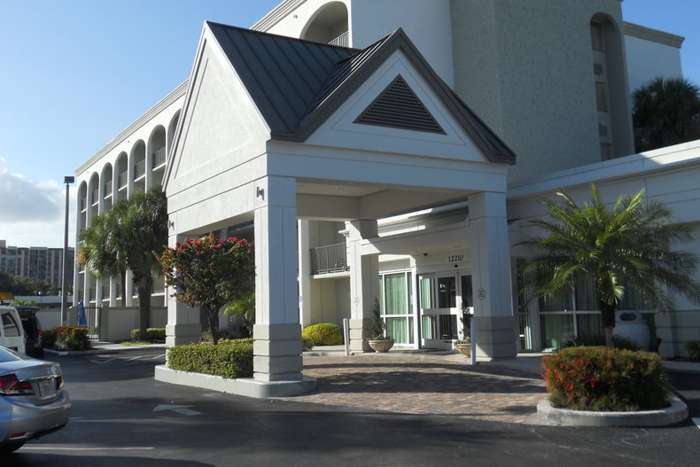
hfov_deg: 48.4
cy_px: 202
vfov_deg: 33.4
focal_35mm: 40
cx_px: 354
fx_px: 778
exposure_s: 1/800
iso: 80
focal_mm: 6.9
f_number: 3.9
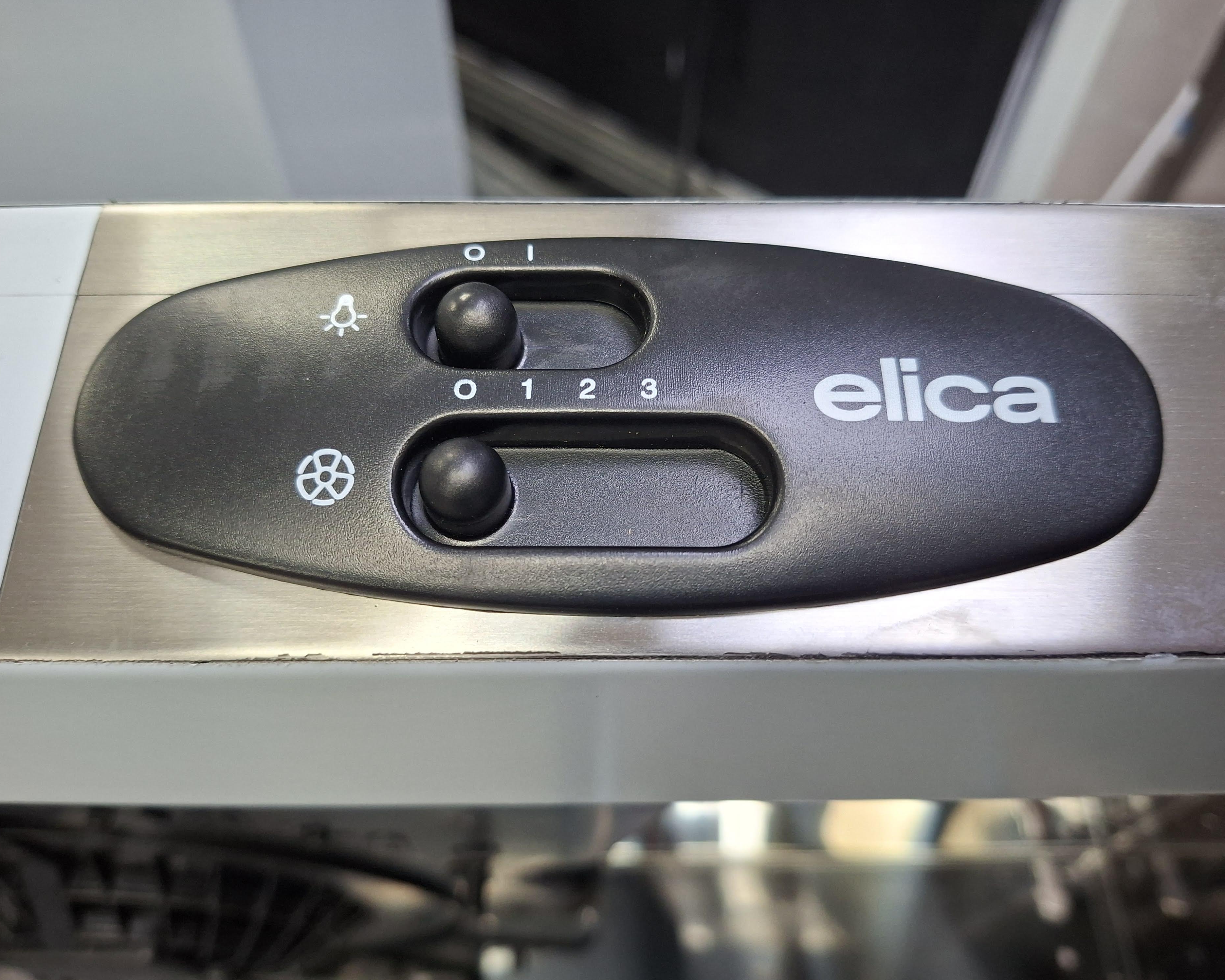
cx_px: 609
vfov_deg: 58.8
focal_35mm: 24
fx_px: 870
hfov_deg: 70.3
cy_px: 490
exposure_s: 1/120
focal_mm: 5.54
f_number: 1.8
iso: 250
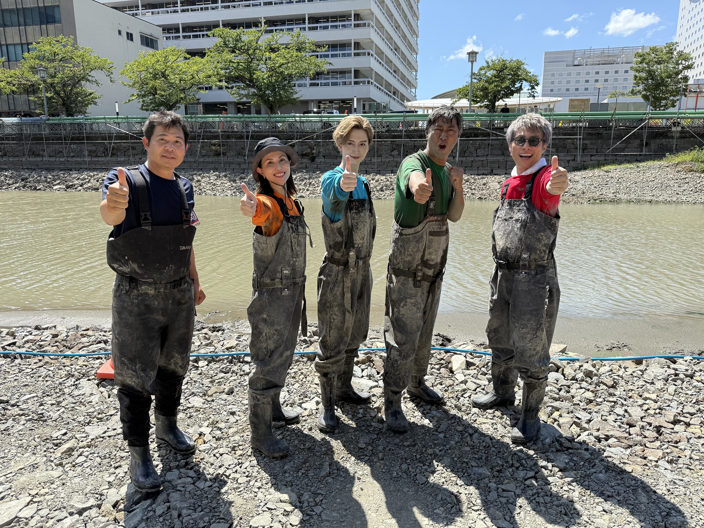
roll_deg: -0.5
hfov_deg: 71.6
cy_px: 264
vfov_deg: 56.8
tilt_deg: -11.7
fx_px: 488
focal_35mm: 24
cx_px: 352
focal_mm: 6.76
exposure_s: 1/2611
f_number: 1.78
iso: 100
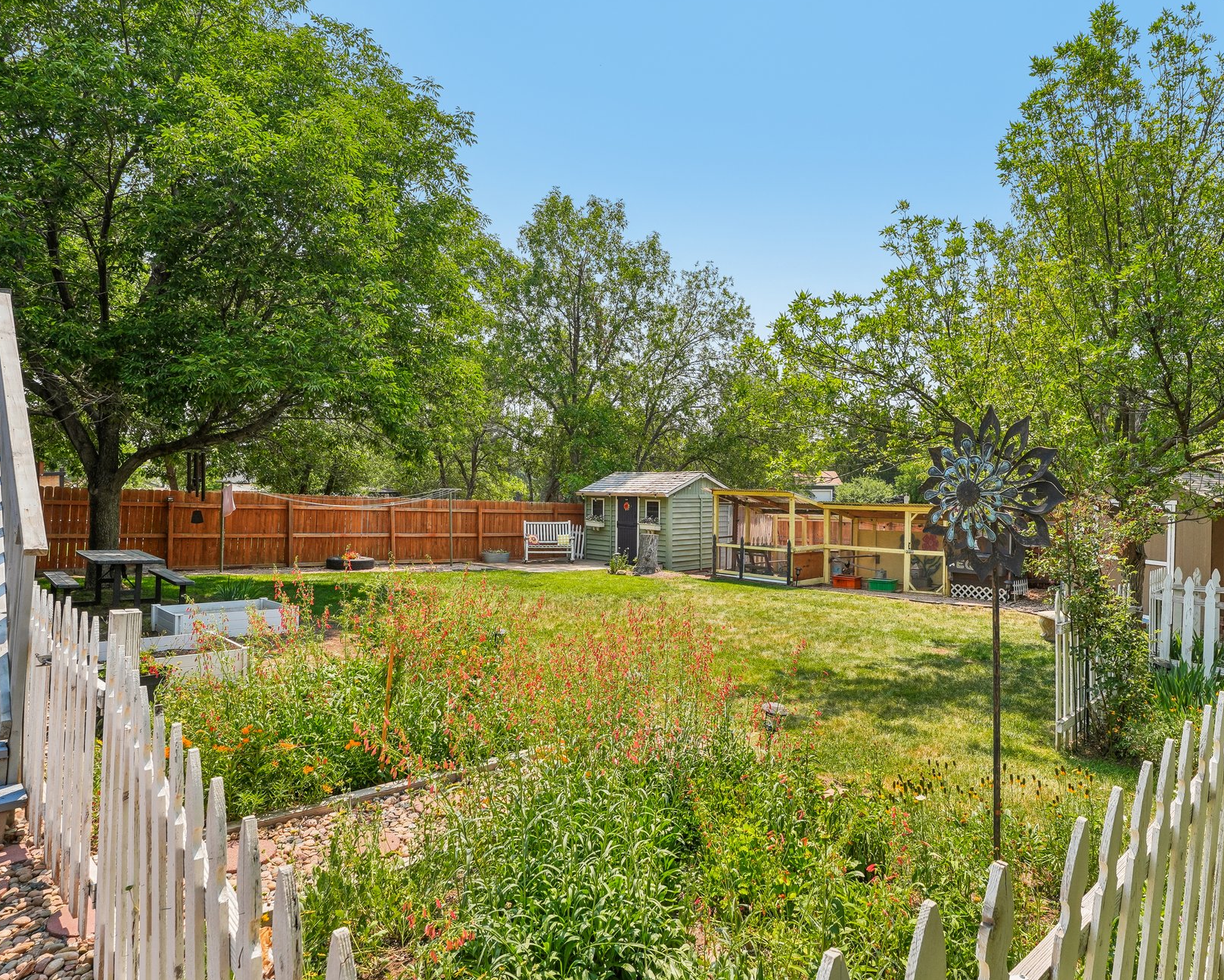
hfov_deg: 81.0
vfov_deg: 69.2
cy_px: 482
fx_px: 710
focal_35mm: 20
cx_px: 703
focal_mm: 11
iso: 100
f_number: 8
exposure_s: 1/250
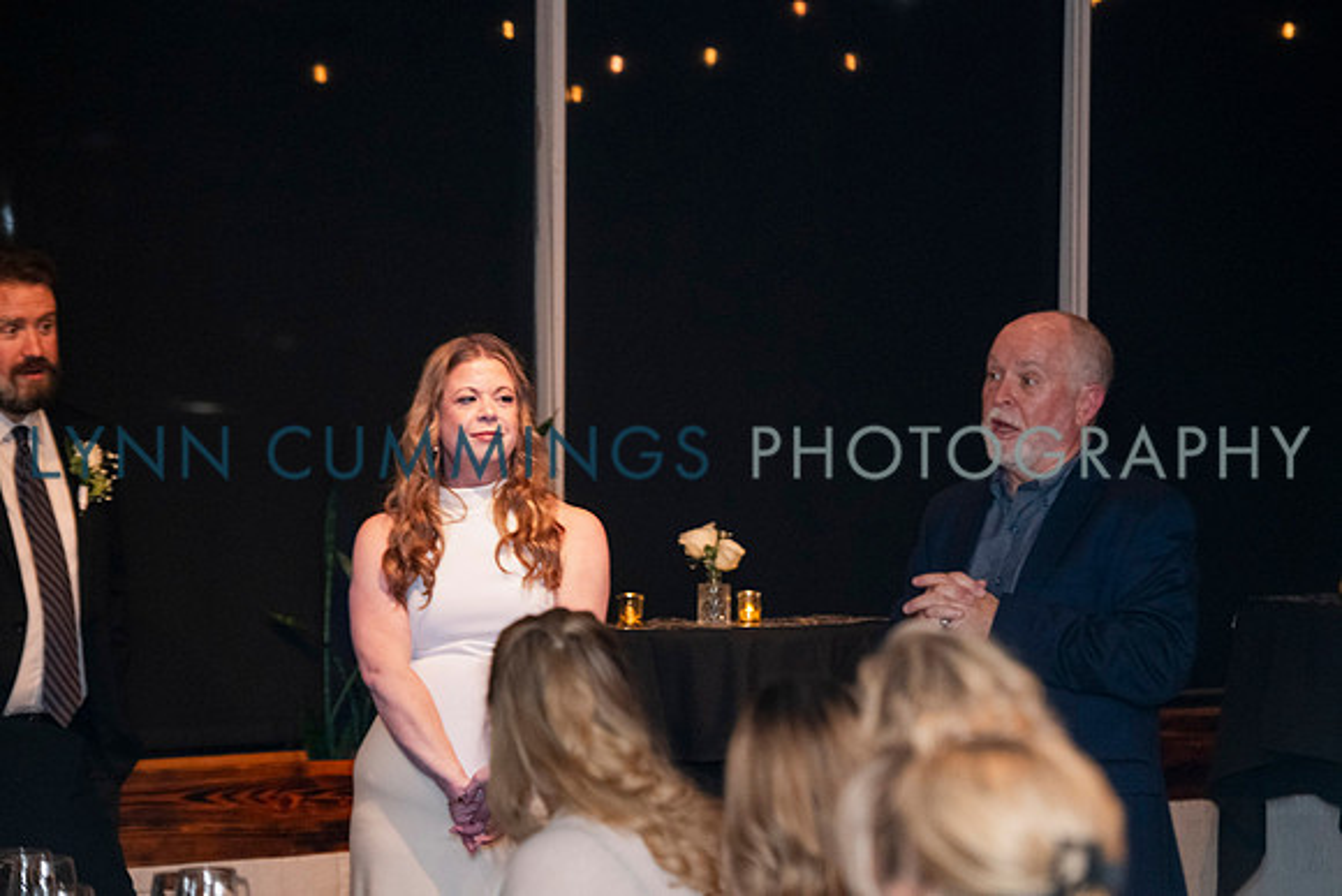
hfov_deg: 13.3
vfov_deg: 8.9
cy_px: 417
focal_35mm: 155
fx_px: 5775
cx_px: 718
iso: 1600
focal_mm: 135
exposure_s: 1/160
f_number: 3.5
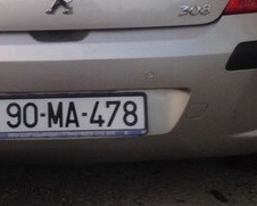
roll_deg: -0.8
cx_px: 73
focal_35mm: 94
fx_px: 715
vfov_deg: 15.9
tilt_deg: -8.5
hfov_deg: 20.3
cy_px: -20
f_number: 2.4
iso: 64
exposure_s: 1/20
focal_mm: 4.12
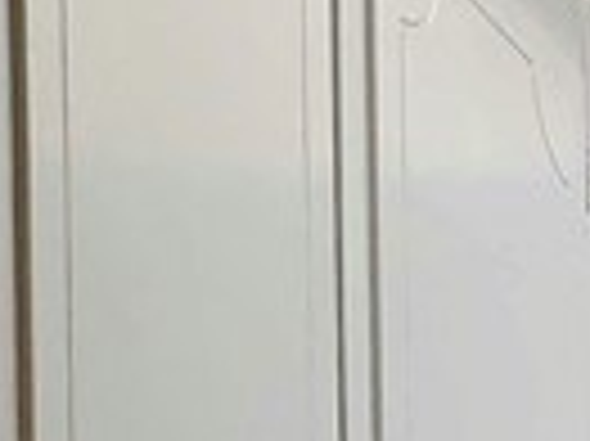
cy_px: 1498
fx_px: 3321
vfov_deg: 6.6
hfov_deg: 8.4
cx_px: 1824
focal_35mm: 195
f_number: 2
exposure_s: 1/120
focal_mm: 4.6
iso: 64
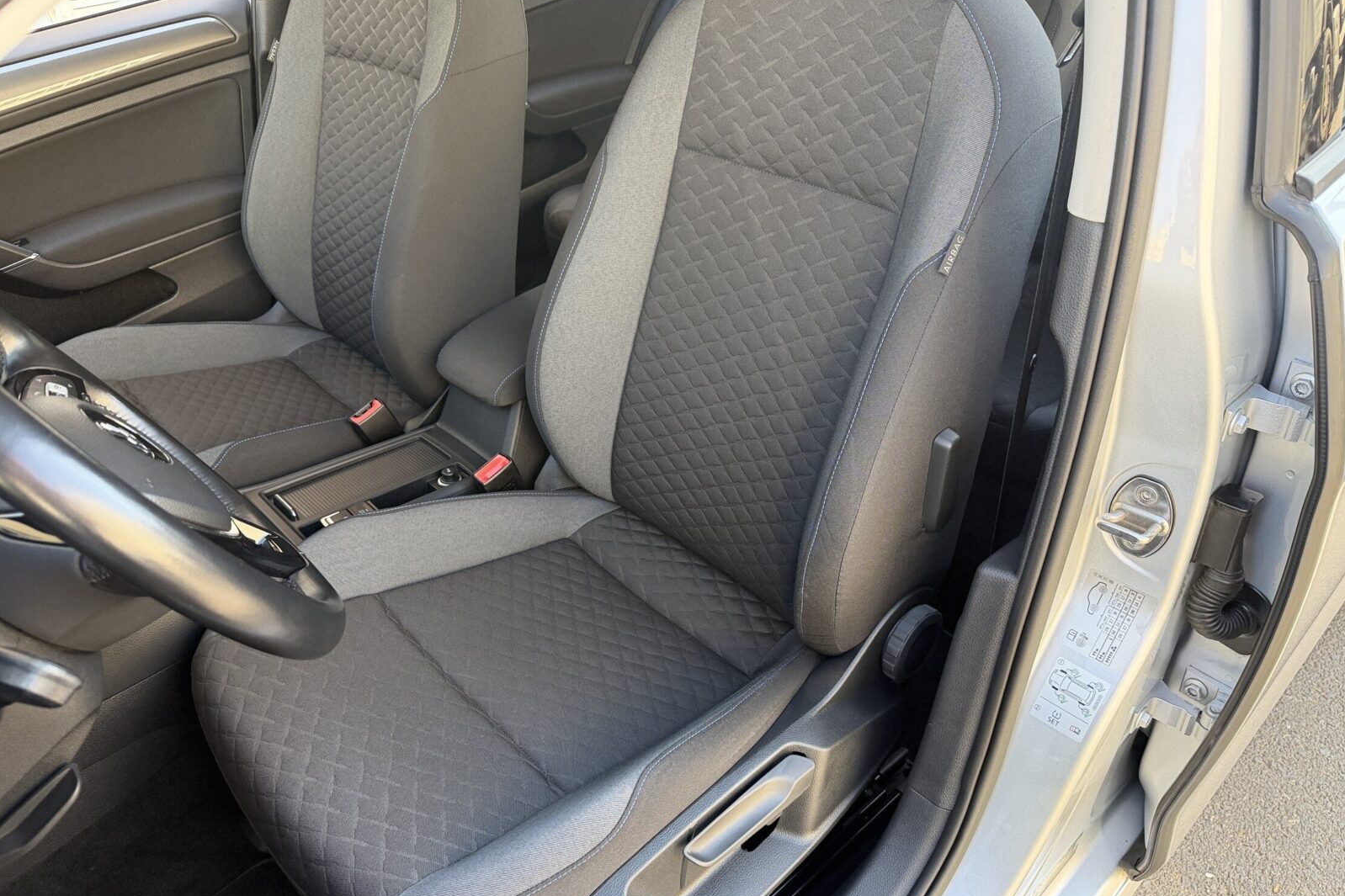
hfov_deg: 71.5
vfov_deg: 51.3
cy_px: 469
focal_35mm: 25
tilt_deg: -37.4
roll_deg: +3.1
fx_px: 934
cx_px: 672
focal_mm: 6.76
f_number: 1.78
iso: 200
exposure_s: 1/228
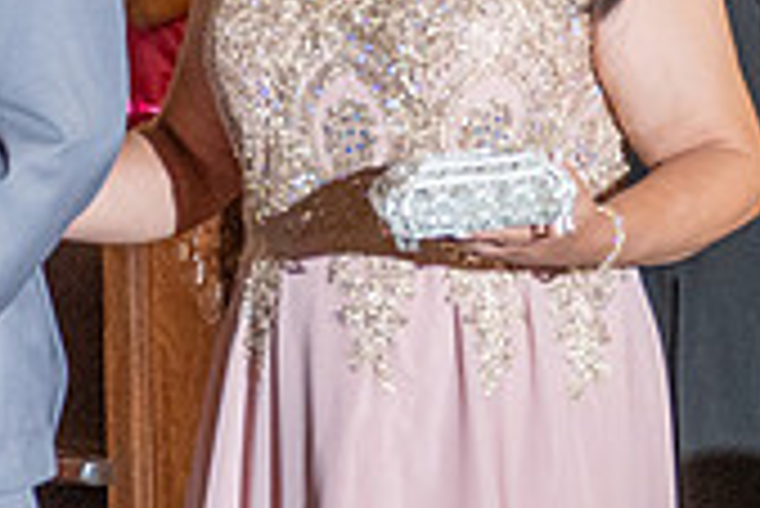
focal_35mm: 181
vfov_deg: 7.6
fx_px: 3824
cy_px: 183
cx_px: 268
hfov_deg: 11.3
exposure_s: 1/160
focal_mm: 24
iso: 1000
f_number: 4.5
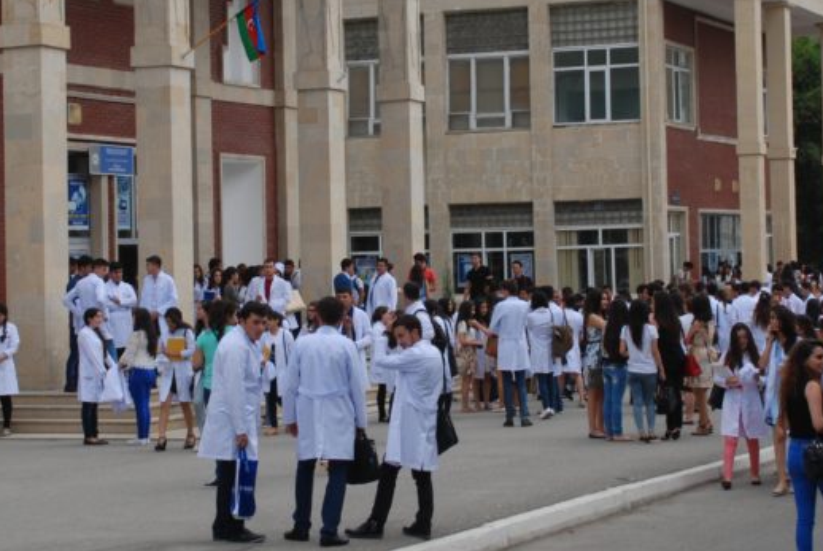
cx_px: 423
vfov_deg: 14.1
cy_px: 173
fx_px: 2219
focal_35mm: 97
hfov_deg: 21.0
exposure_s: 1/200
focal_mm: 35
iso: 200
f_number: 11
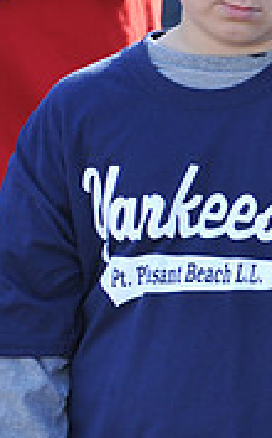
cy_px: 94
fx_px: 2787
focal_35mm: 234
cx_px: 692
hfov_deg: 5.4
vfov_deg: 9.0
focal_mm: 70
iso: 200
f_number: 5
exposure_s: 1/250
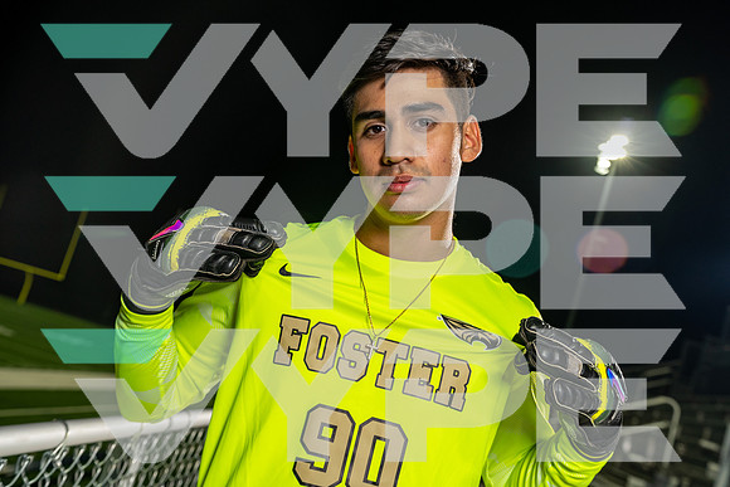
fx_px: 892
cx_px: 365
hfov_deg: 44.5
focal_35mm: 44
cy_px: 244
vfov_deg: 30.5
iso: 800
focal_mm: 44
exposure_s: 1/250
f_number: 5.6
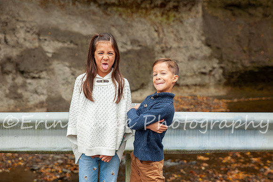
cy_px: 104
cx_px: 155
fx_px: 569
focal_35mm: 75
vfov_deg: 18.1
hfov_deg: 26.9
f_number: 4.5
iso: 400
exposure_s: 1/160
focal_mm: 66
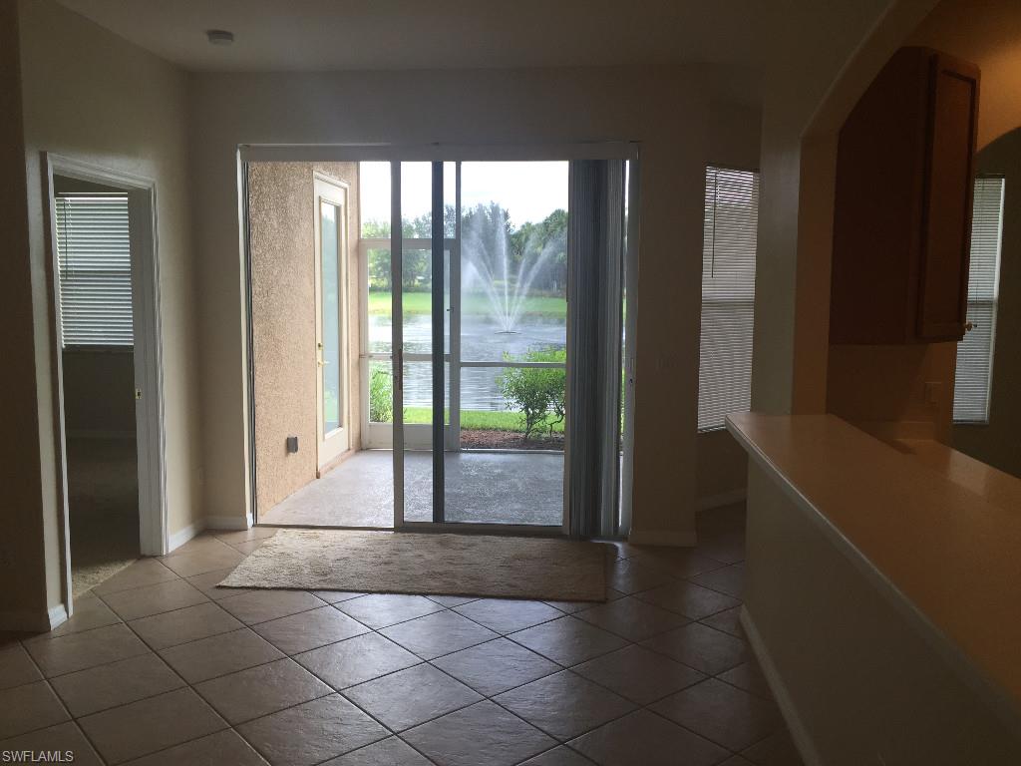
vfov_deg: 48.2
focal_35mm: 29
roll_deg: -1.1
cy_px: 383
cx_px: 510
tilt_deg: -5.6
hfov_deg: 61.7
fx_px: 855
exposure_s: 1/120
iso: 50
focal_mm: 4.15
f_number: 2.2
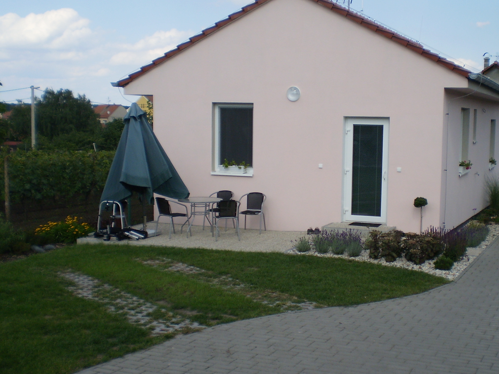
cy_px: 215
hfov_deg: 37.9
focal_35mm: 50
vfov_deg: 29.1
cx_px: 321
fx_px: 721
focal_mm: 6.3
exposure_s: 1/1000
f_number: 3.1
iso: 64
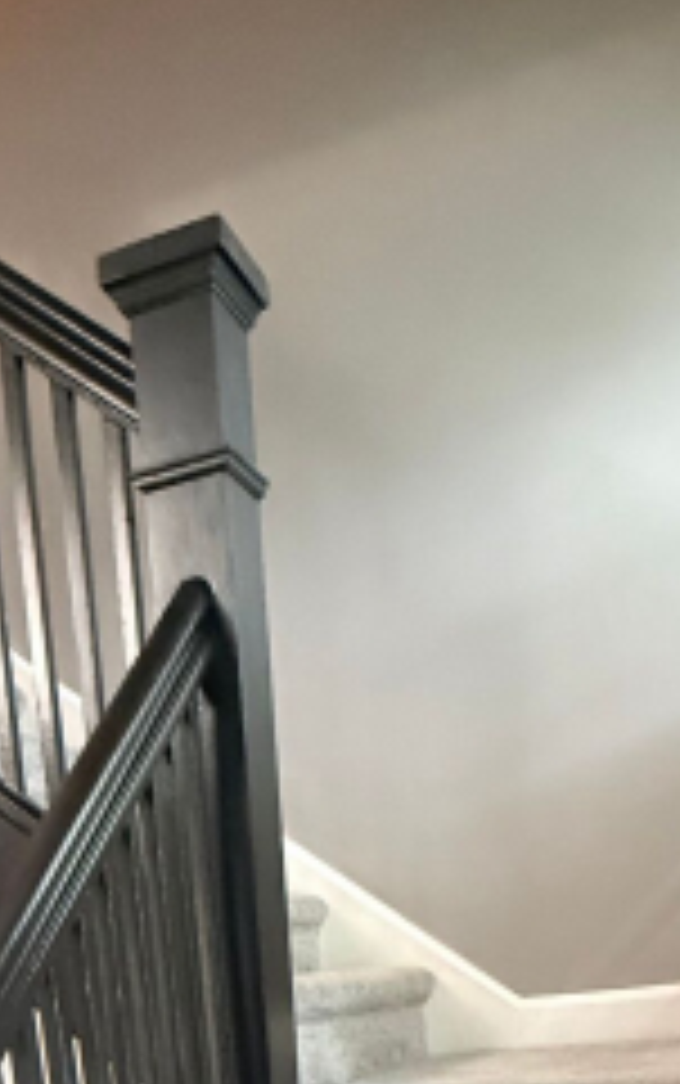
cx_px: 257
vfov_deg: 34.9
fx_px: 1214
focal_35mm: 41
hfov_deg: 31.2
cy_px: 1383
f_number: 2.2
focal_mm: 2.22
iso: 1000
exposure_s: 1/60
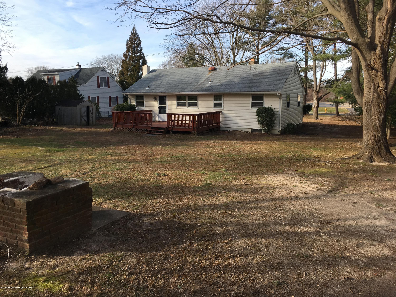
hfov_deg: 61.7
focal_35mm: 29
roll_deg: -0.4
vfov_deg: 48.2
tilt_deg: -9.6
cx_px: 198
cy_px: 148
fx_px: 332
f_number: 2.2
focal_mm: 4.15
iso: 25
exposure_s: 1/635
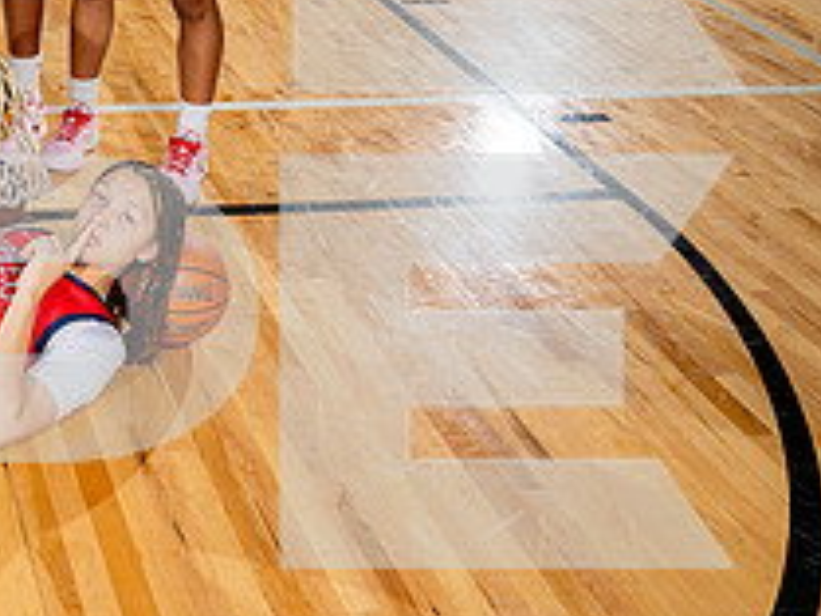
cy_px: -112
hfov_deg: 28.1
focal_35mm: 56
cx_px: -255
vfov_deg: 23.9
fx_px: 1329
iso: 200
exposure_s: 1/250
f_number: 5.6
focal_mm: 21
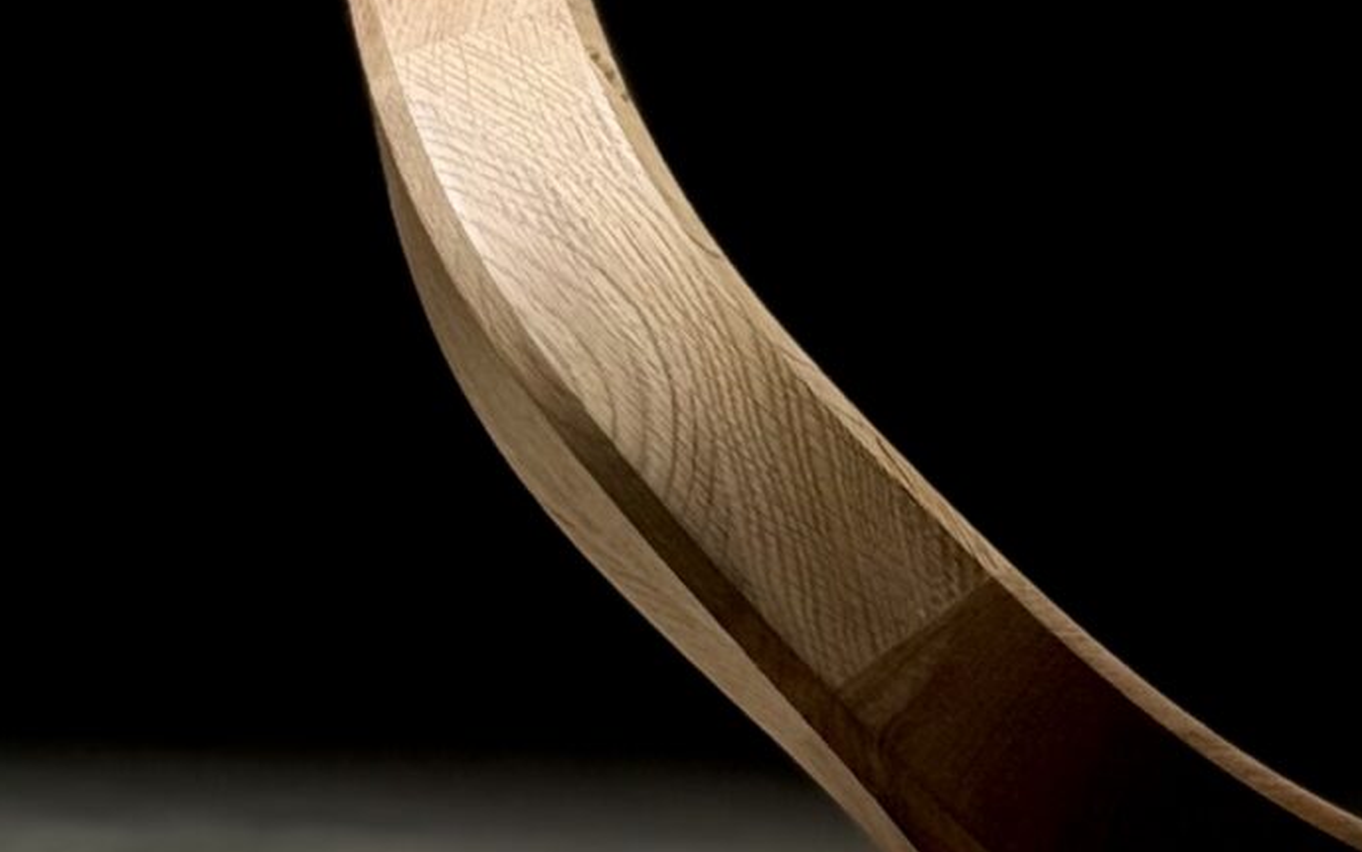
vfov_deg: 6.9
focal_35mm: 189
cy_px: 411
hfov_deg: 11.0
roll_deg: -2.1
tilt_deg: -0.3
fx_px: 7017
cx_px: 1224
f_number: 1.78
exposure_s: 1/61
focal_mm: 6.76
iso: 100
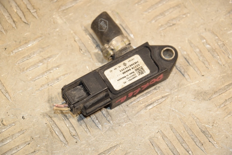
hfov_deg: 13.0
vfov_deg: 8.7
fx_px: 1014
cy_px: 78
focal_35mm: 158
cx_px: 116
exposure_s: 1/200
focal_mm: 105
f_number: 7.1
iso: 800
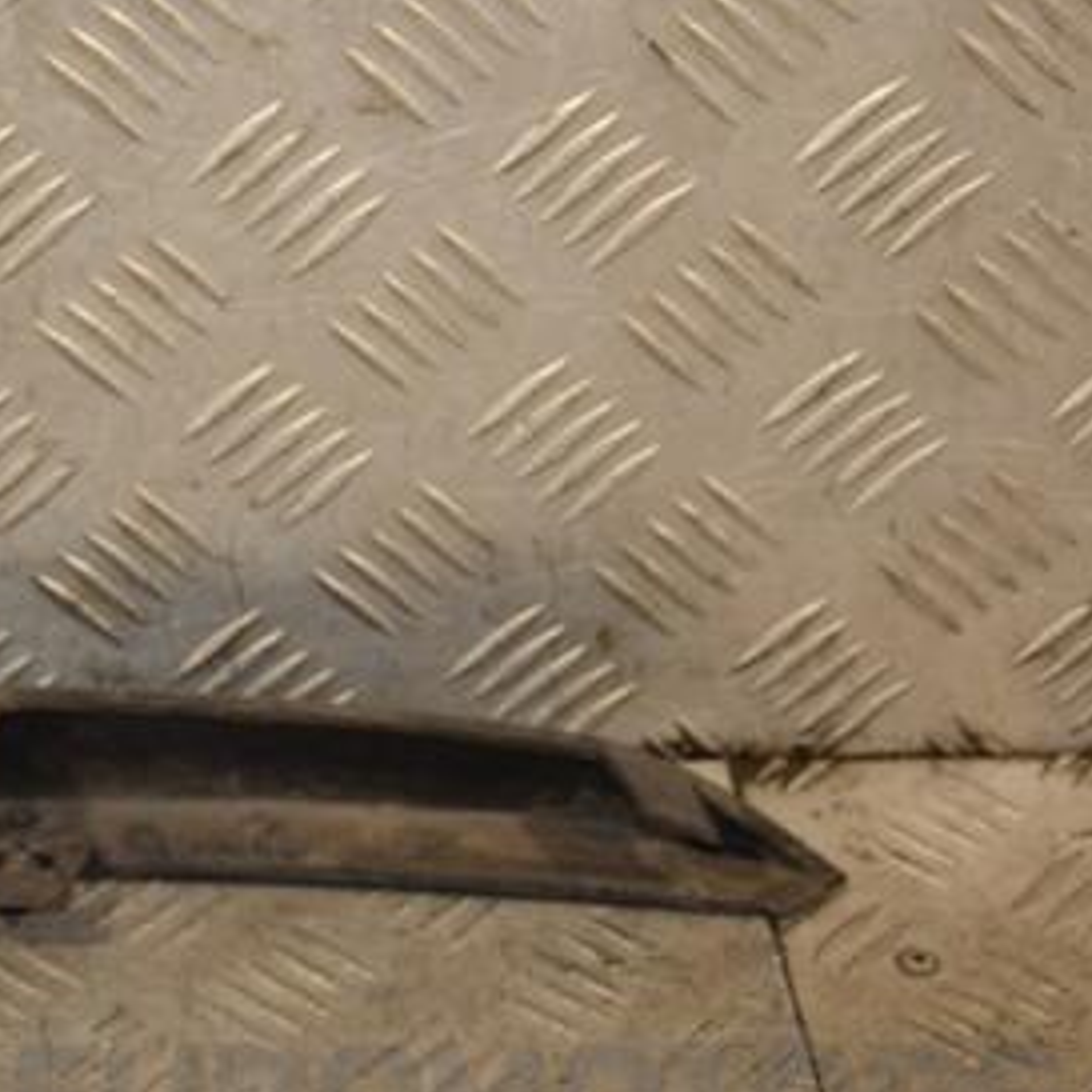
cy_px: 572
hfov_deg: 13.6
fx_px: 4495
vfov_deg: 13.9
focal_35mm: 126
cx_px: -60
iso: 800
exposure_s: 1/160
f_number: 4.8
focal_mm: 45
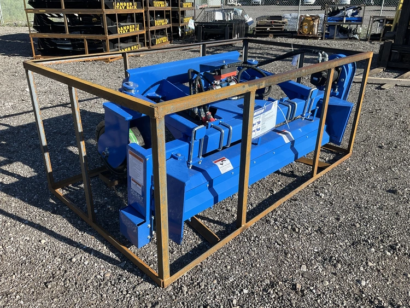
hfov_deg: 61.6
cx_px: 205
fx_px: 344
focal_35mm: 29
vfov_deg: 48.3
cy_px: 154
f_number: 1.8
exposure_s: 1/842
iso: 25
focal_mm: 3
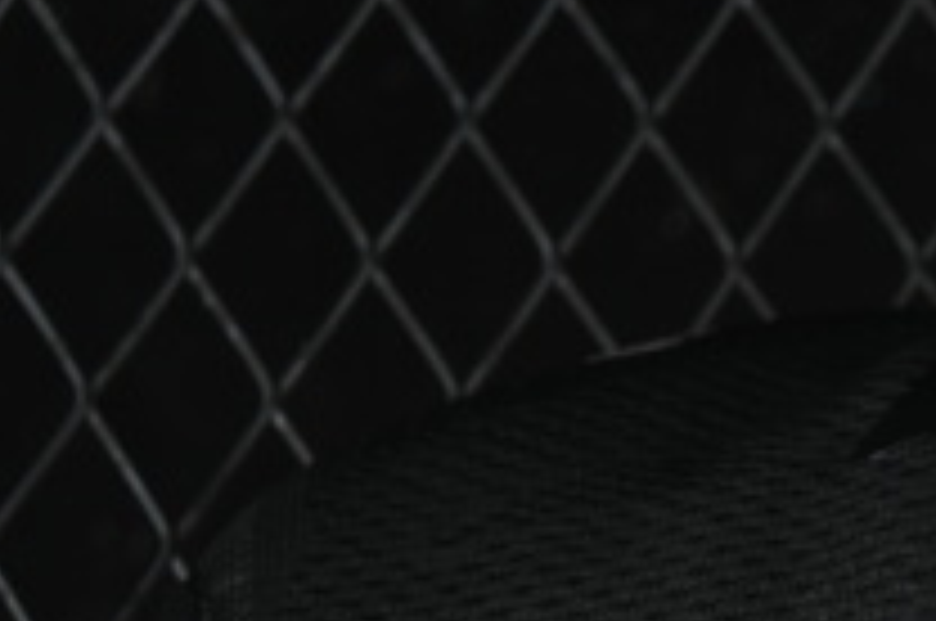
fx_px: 7502
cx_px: 1548
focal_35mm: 289
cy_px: 1091
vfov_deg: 4.7
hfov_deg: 7.0
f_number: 6.3
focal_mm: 50
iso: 160
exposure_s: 1/60
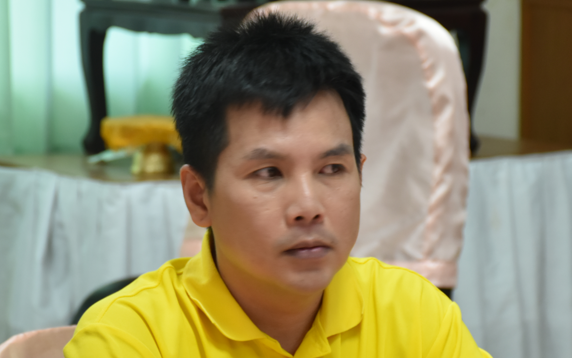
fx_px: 3242
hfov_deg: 10.1
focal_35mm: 208
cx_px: 301
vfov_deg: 6.3
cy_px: 227
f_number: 5.3
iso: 800
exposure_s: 1/30
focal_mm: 80
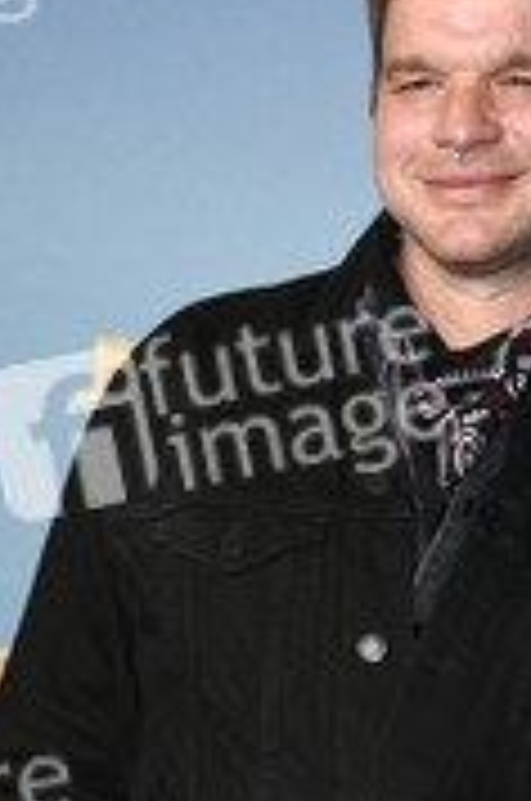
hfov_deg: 8.4
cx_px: 346
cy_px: 639
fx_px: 3598
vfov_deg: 12.6
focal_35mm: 162
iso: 1250
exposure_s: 1/250
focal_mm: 72
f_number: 5.6
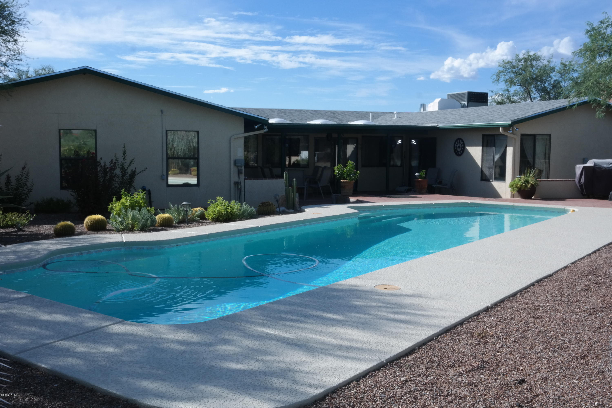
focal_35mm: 36
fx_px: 612
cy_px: 204
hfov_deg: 53.1
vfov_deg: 36.9
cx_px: 306
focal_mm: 24
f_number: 22
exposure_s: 1/180
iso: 400
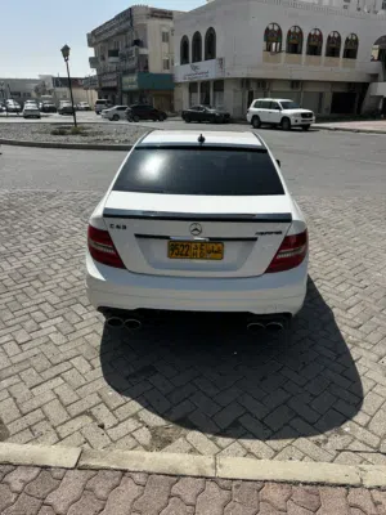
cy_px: 258
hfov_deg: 56.8
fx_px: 357
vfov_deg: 71.6
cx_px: 193
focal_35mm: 24
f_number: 1.78
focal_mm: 6.86
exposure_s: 1/6623
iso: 80
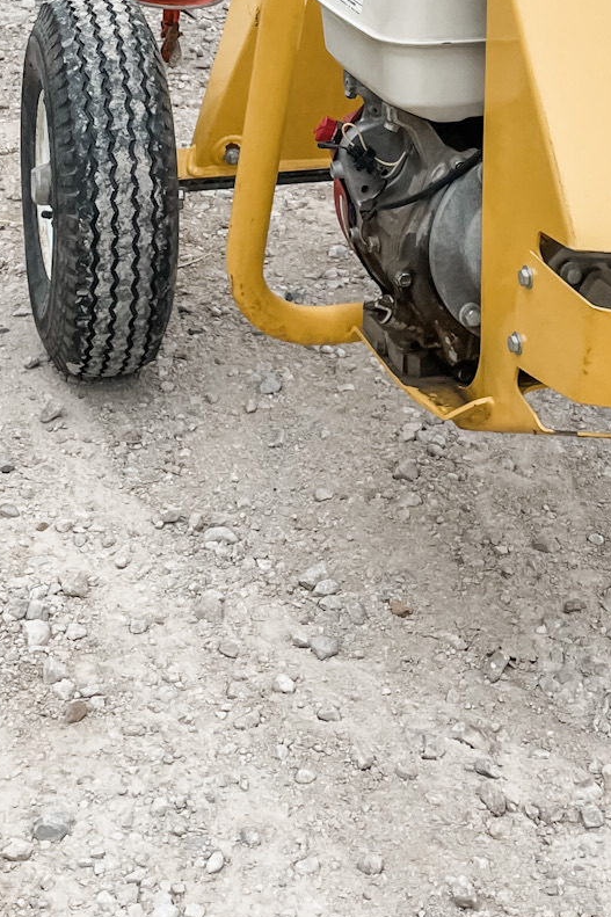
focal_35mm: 70
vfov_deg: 26.2
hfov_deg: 19.4
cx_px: 307
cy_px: -134
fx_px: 1783
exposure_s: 1/2200
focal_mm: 4.2
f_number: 1.6
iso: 32
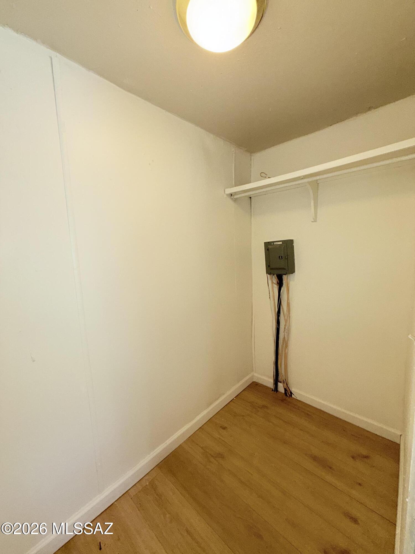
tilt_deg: -7.2
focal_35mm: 14
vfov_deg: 102.1
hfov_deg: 85.7
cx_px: 208
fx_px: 224
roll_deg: +3.0
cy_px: 277
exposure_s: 1/60
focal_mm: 2.22
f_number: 2.2
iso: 64
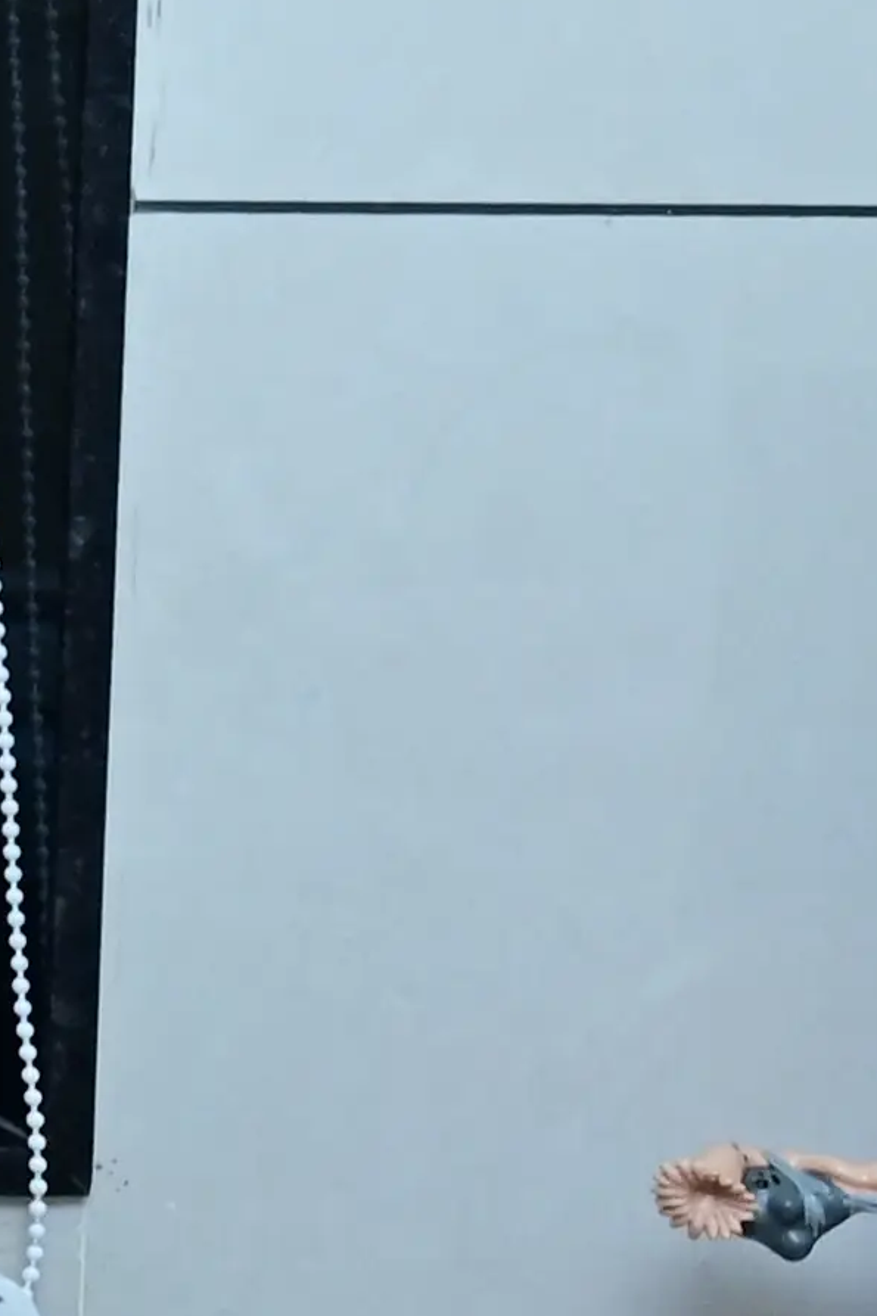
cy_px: -315
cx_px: -3511
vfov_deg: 9.8
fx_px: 7544
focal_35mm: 206
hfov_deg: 5.2
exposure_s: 1/125
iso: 800
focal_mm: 30.5
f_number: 8
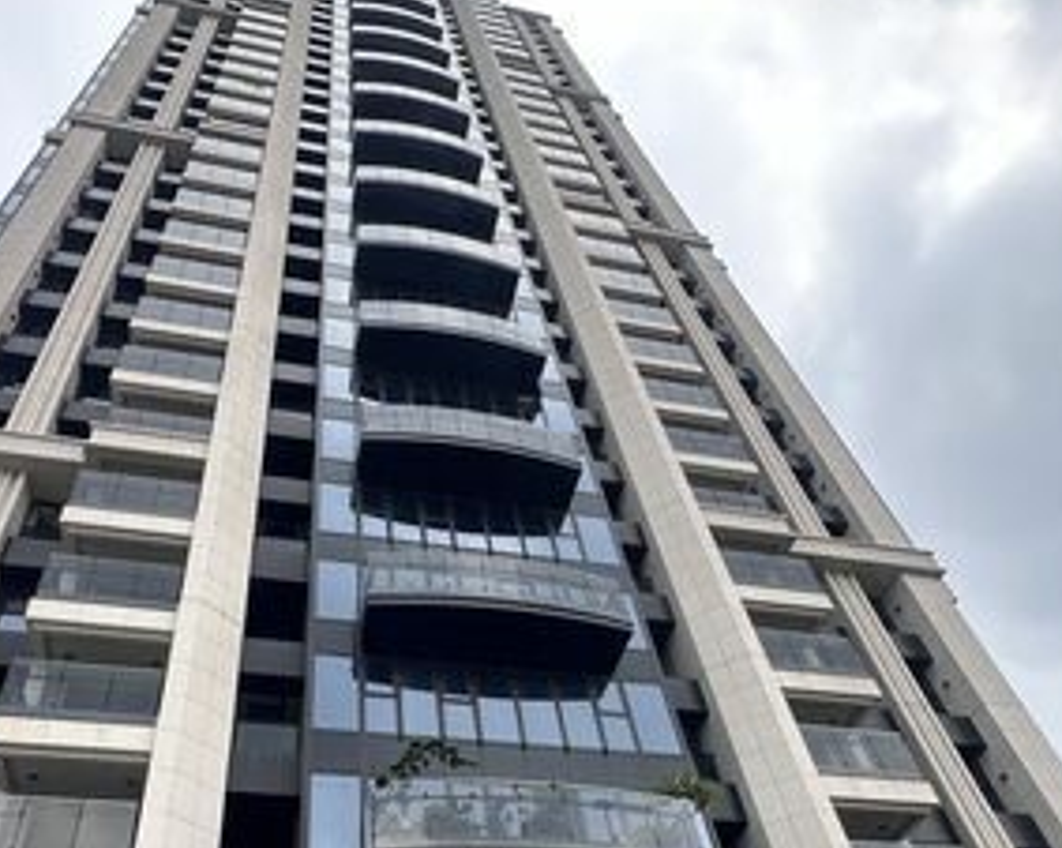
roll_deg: +5.7
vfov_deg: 47.3
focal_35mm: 29
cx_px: 443
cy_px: 675
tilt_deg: +42.3
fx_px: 911
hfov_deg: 60.1
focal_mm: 2.22
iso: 40
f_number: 2.2
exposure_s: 1/509
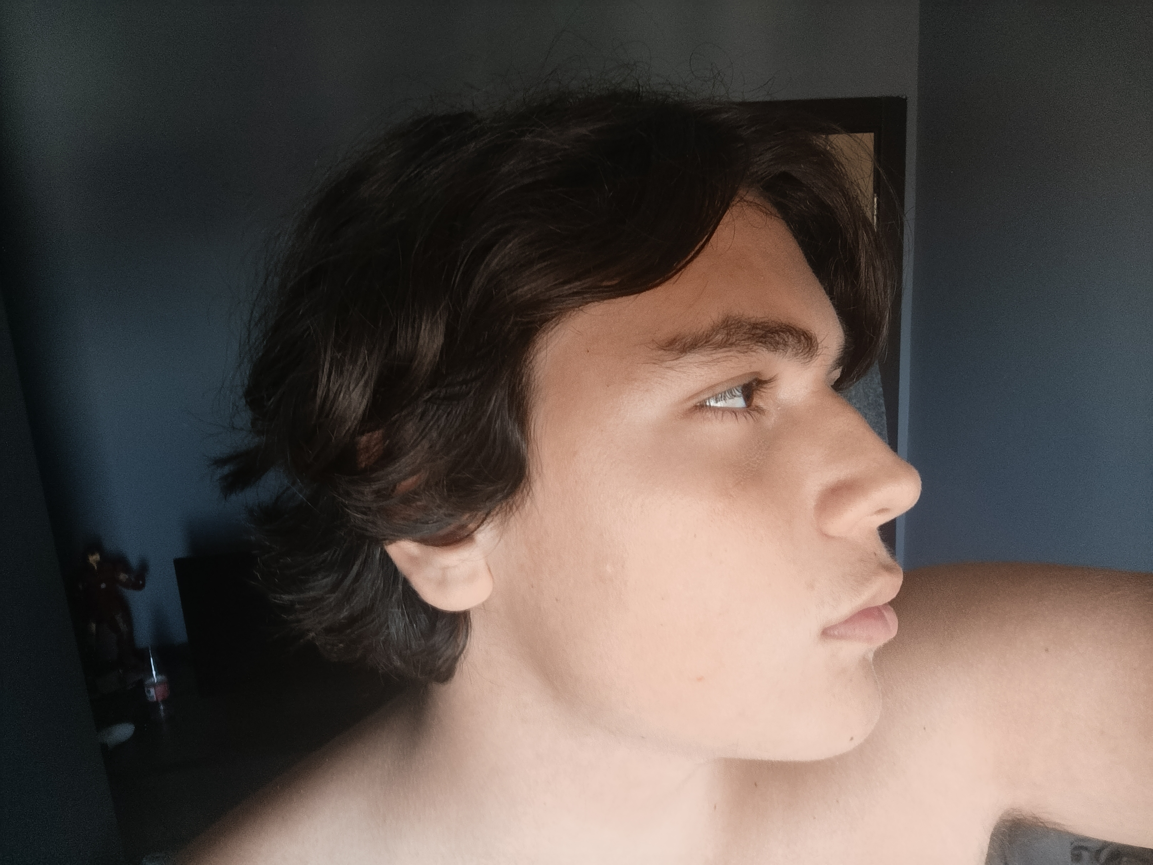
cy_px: 432
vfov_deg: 56.8
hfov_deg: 71.6
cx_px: 576
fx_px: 799
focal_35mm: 24
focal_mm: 3.27
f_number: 2.4
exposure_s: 1/33.3
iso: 125
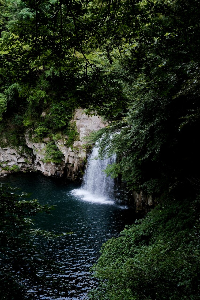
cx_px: 100
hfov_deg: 37.8
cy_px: 150
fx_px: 292
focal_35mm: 35
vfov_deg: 54.4
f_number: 10
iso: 640
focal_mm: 23
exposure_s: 1/100
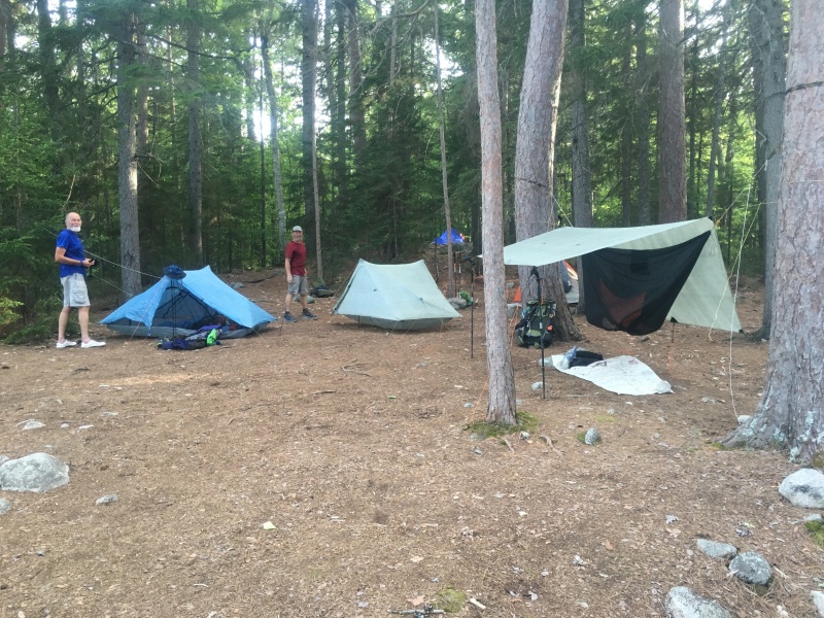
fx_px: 690
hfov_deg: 61.7
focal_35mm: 29
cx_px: 412
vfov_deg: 48.2
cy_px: 309
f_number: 2.2
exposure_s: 1/30
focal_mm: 4.15
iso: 40
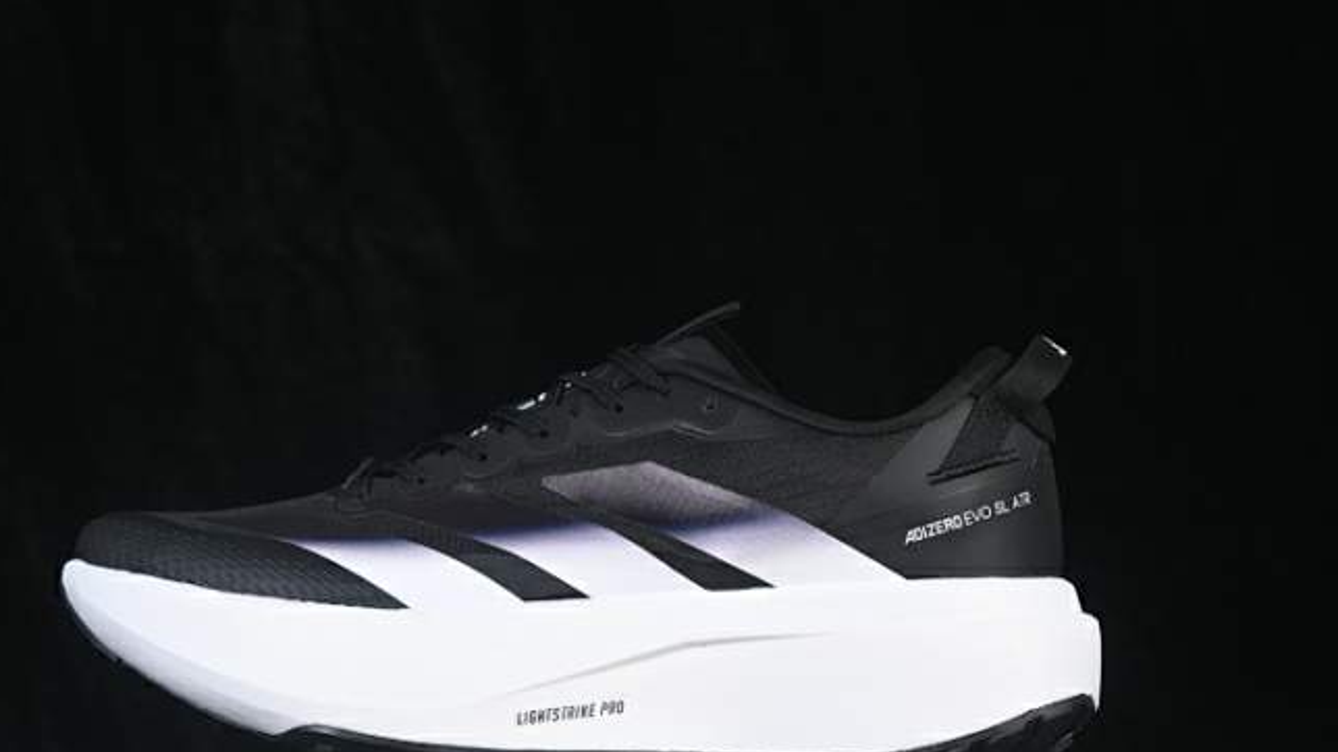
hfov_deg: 23.9
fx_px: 3157
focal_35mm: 89
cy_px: 465
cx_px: 600
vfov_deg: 13.6
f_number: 6.3
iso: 160
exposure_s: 1/60
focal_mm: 50
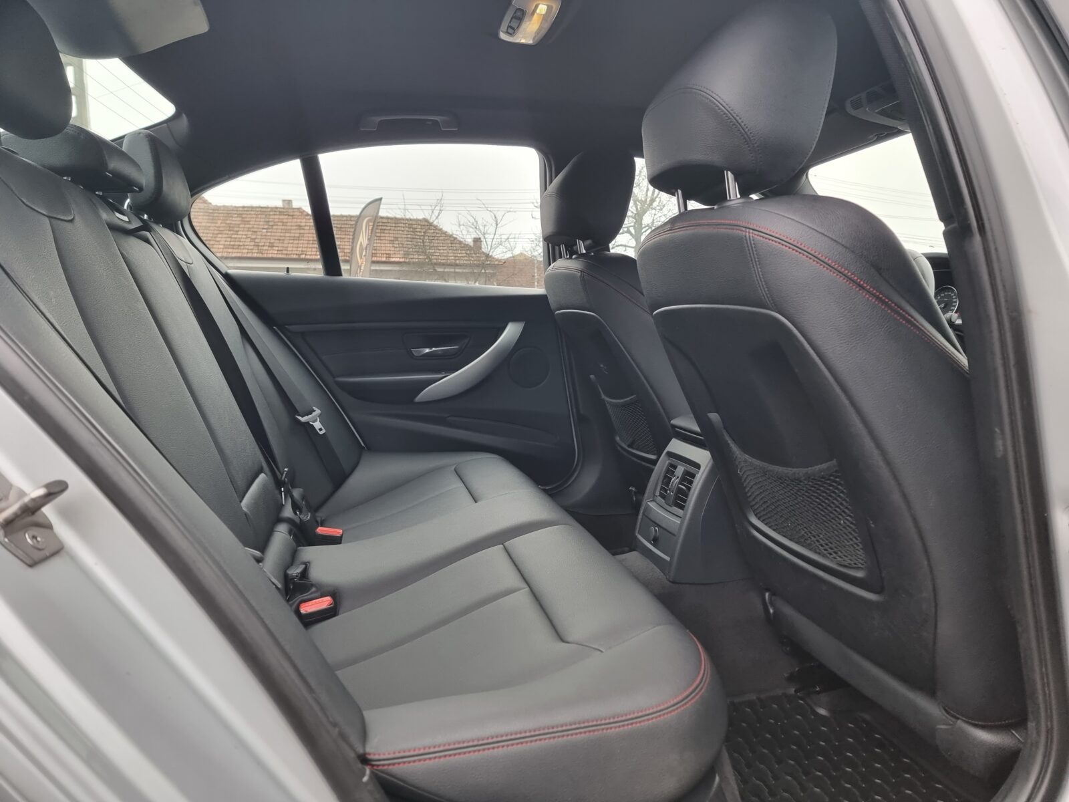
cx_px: 534
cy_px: 401
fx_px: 741
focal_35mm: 24
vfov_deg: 56.8
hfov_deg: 71.6
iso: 200
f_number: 1.8
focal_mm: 6.7
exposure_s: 1/120
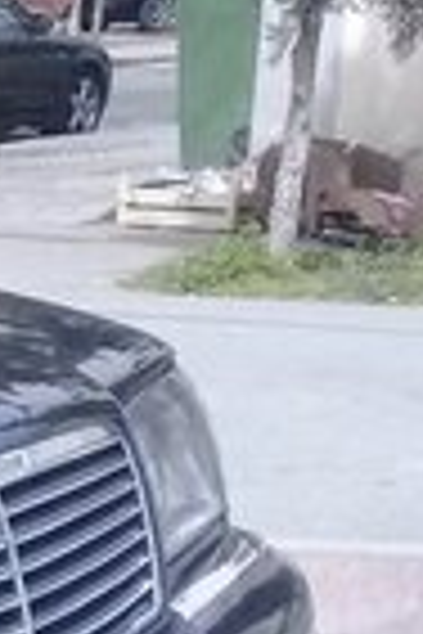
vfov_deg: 13.3
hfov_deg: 7.5
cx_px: -1035
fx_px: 2661
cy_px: 704
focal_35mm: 151
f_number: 2.2
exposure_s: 1/602
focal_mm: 3.3
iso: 50
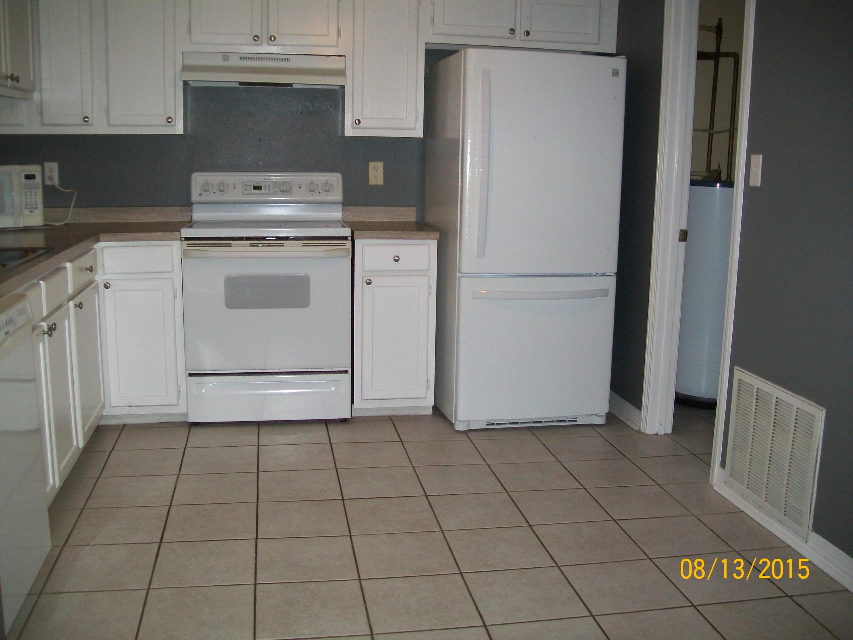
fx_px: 838
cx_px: 426
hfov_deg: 54.0
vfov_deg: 41.8
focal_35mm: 34
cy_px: 320
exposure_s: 1/60
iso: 160
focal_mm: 6.1
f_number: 2.7
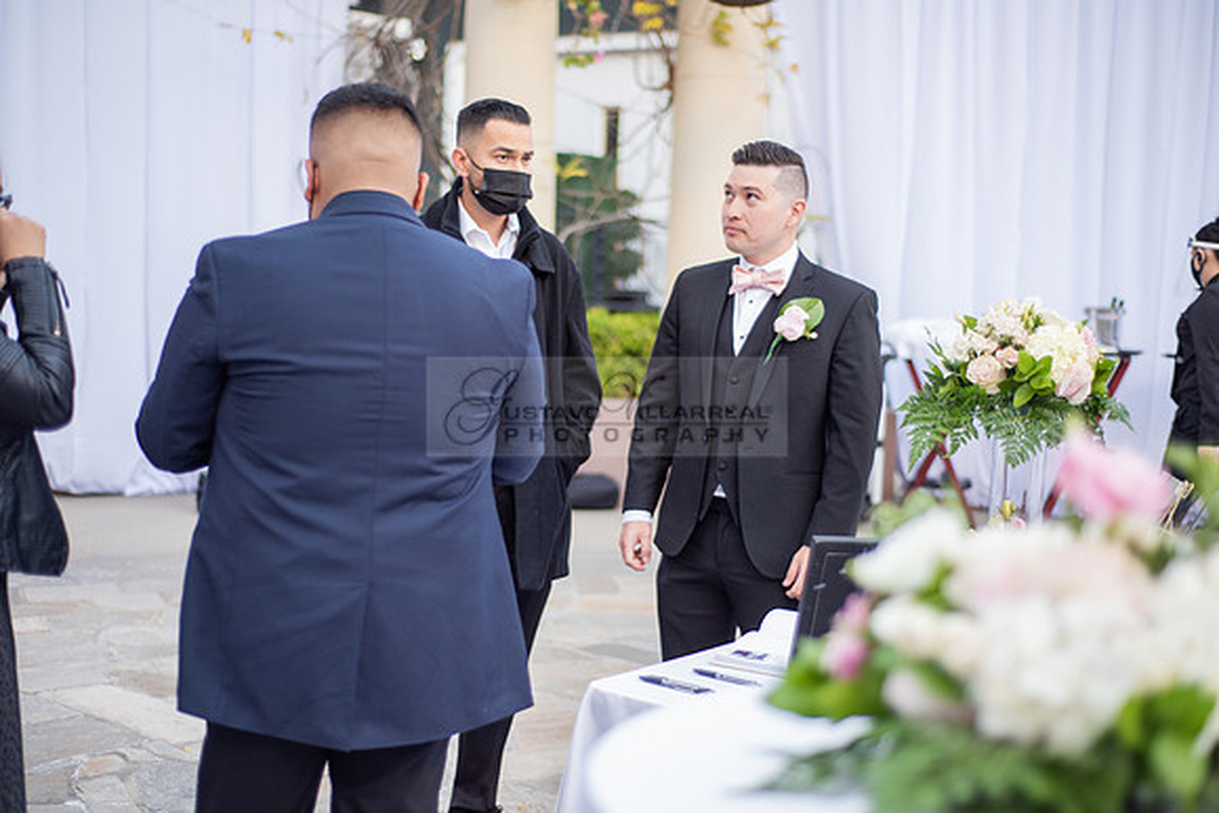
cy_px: 406
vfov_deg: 27.0
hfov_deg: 39.6
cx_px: 610
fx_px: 1693
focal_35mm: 50
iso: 500
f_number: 1.8
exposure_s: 1/500
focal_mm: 50
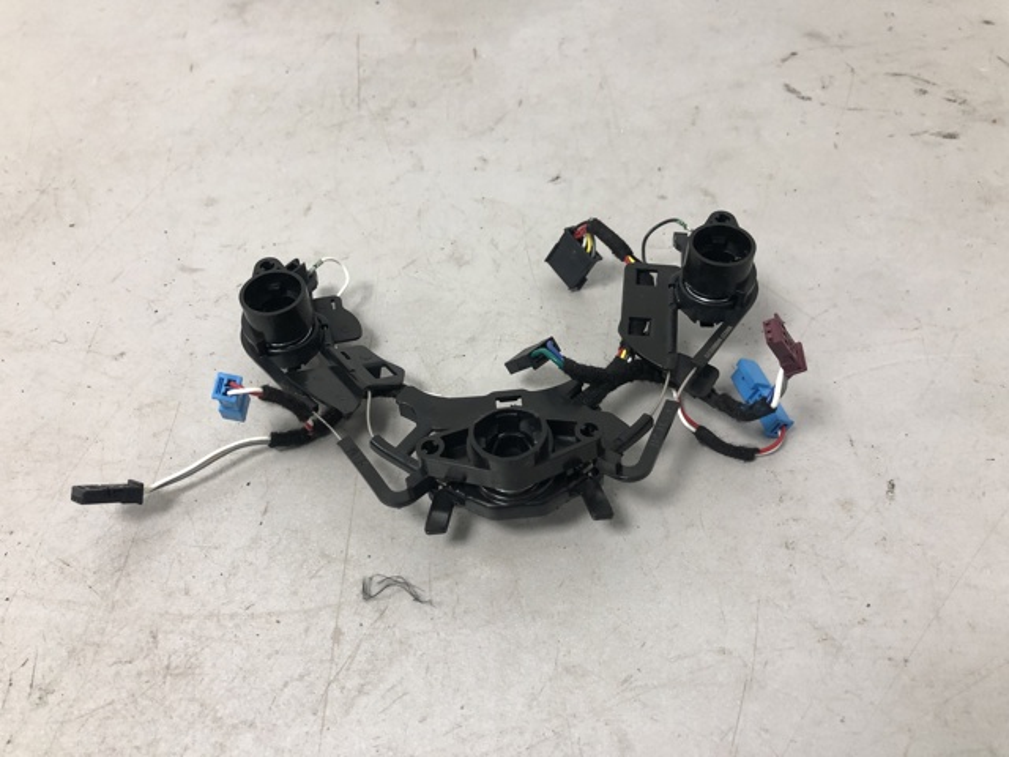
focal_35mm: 28
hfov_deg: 63.4
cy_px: 378
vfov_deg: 49.7
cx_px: 504
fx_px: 816
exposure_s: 1/25
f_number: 1.8
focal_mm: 4
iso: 32
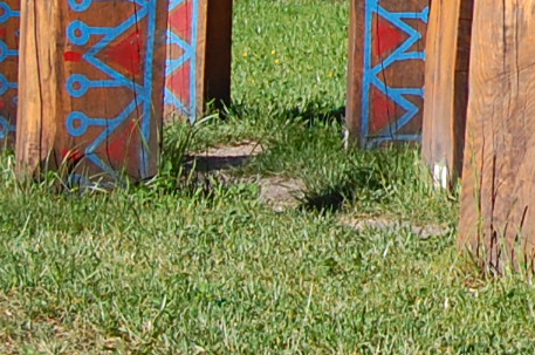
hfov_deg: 8.5
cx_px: 1075
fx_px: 3404
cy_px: -296
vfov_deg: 5.9
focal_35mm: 229
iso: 200
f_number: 9
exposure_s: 1/320
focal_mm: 31
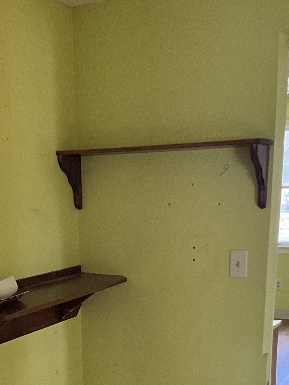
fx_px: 635
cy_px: 335
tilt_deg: -14.6
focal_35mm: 57
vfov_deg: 32.4
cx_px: 76
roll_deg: +1.4
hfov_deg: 25.4
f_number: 1.8
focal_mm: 3
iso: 250
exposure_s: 1/60
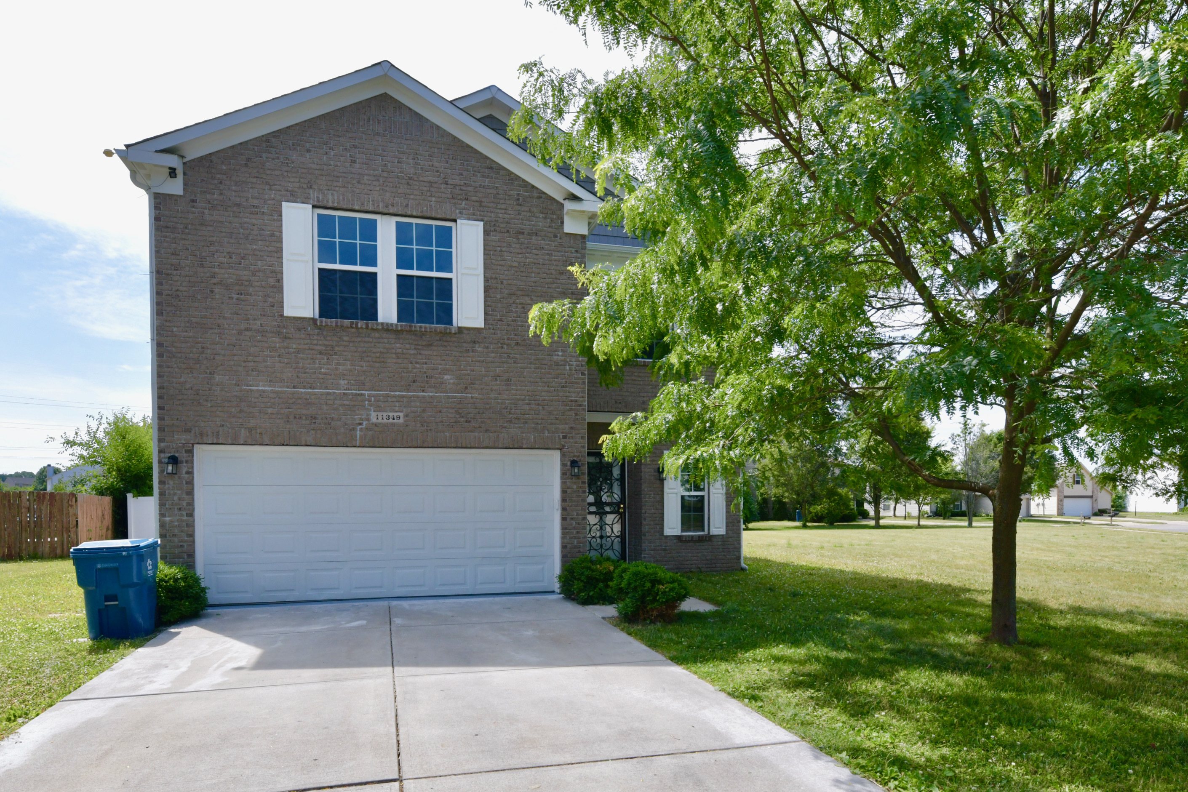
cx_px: 594
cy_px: 396
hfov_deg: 104.3
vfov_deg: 81.2
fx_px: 462
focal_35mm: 14
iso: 640
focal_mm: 14
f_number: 13
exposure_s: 1/640
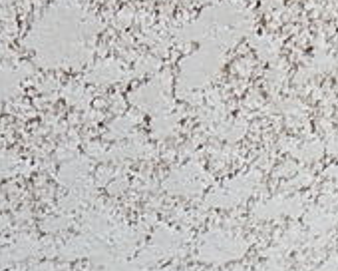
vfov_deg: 10.0
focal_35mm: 132
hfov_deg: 14.5
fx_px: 1320
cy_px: 691
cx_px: 258
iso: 125
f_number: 3
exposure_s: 1/160
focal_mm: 4
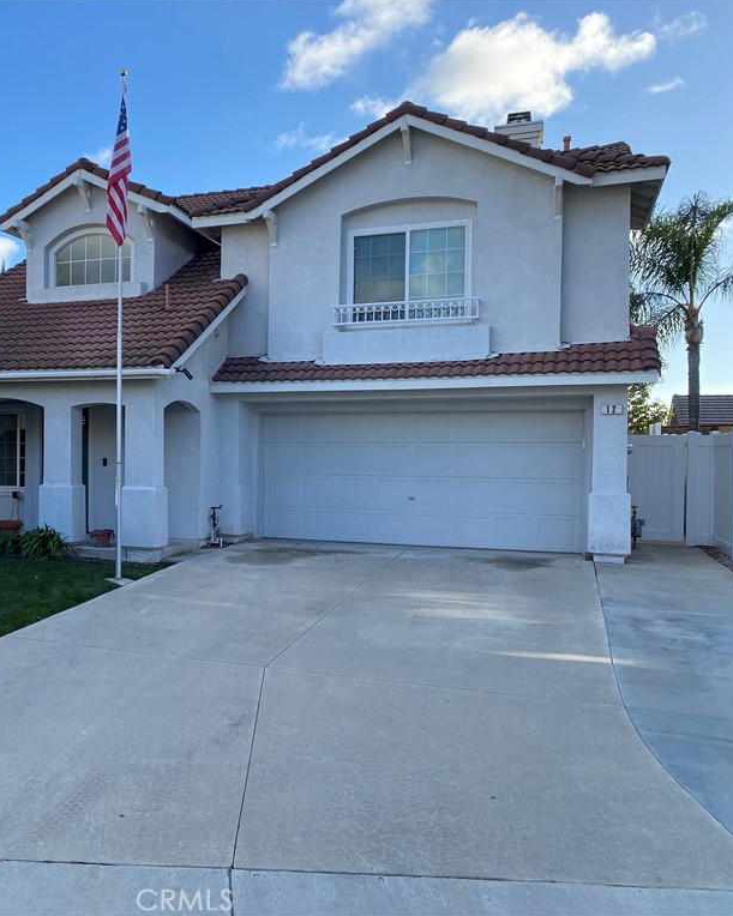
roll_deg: -0.9
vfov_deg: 52.8
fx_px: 922
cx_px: 143
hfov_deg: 41.4
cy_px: 457
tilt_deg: -1.8
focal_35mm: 34
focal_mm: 4.25
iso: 32
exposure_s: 1/949
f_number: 1.8
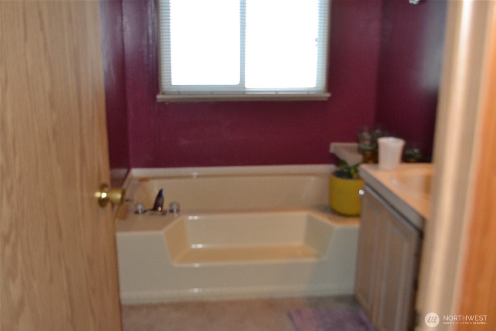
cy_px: 166
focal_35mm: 33
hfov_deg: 57.2
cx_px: 248
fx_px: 455
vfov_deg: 40.0
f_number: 4
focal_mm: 22
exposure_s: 1/100
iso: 400
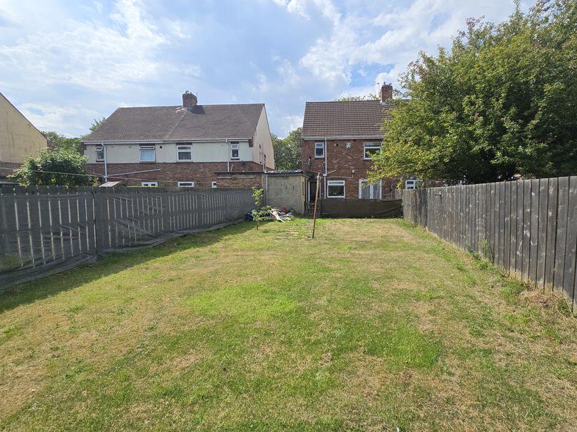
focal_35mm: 16
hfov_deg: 94.3
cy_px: 220
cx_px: 313
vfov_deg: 78.1
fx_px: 267
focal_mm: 2.2
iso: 50
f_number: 2.2
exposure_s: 1/2851
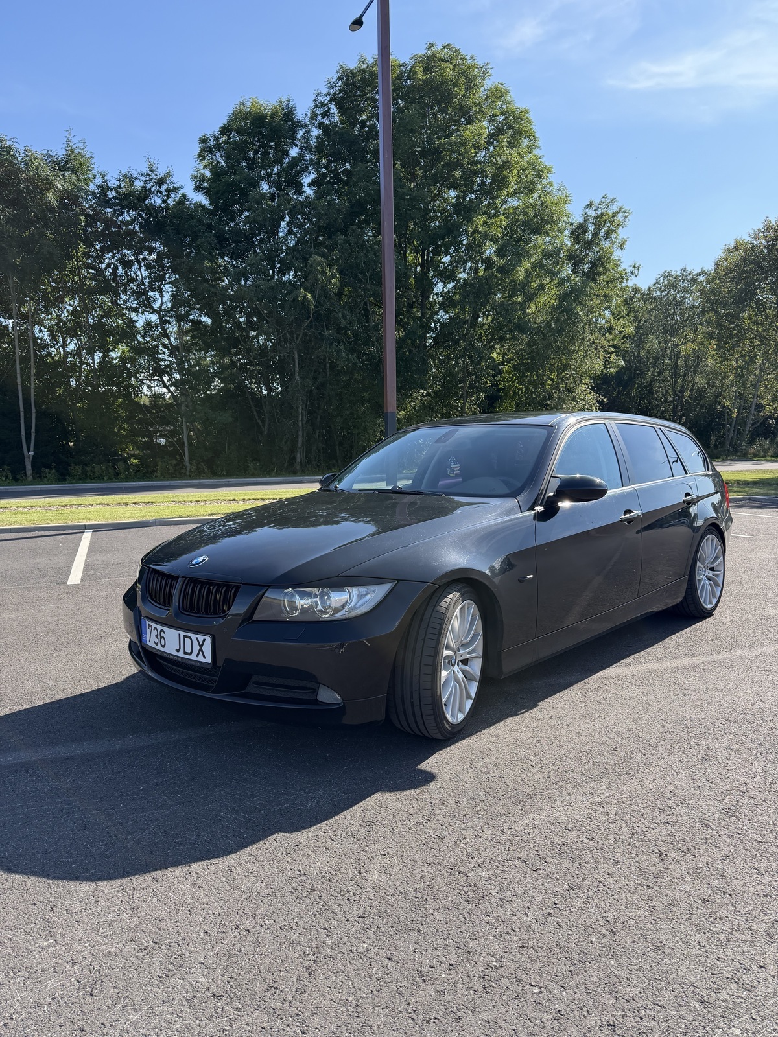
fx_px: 719
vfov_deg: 71.6
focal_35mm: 24
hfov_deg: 56.8
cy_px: 518
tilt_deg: -5.8
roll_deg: -0.8
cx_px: 389
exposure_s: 1/2525
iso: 100
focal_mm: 6.76
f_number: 1.78
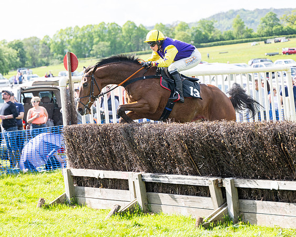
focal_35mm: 126
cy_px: 119
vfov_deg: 12.2
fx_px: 1104
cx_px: 169
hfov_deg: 15.3
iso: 200
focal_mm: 98
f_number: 4
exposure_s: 1/800
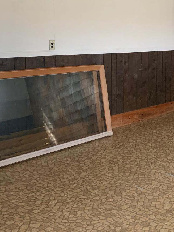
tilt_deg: -6.5
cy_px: 76
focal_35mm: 60
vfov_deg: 31.9
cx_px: 176
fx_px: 402
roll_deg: -1.8
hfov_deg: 23.3
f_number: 1.8
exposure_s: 1/53
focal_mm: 4.25
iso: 400
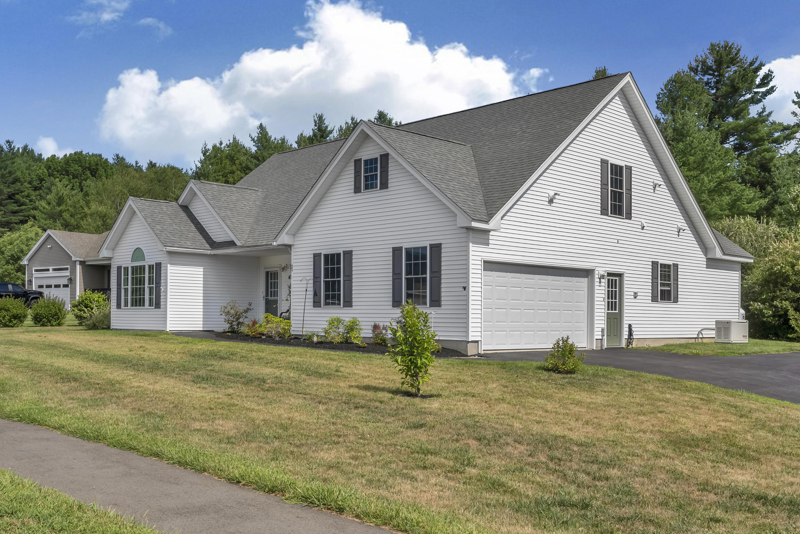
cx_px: 400
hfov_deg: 54.4
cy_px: 267
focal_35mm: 35
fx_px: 778
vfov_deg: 37.9
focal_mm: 35
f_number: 11
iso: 320
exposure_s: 1/250
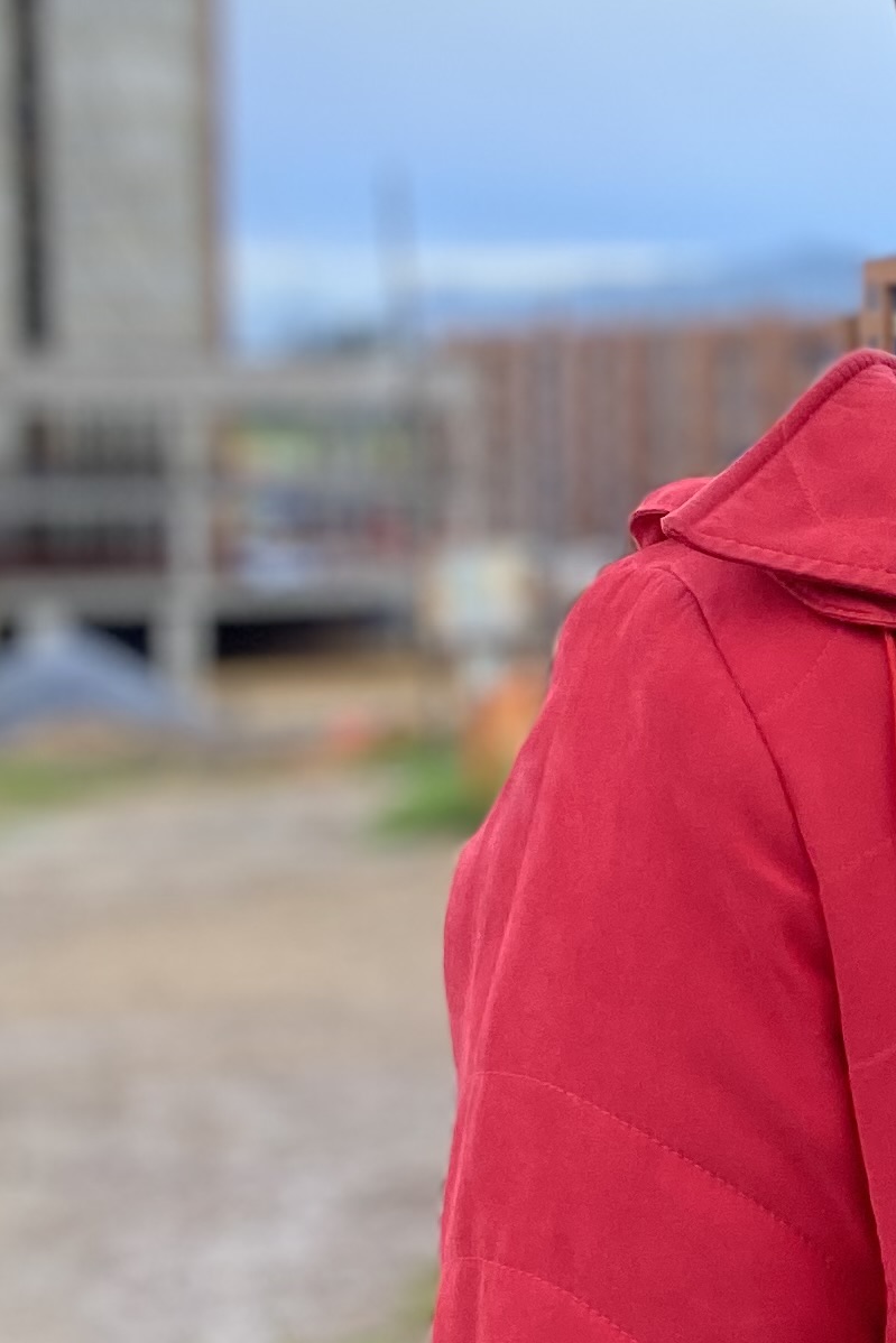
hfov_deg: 12.2
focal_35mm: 91
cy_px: 599
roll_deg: -0.8
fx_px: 3396
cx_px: 2099
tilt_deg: -3.5
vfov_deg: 22.4
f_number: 1.8
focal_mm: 4.25
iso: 32
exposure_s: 1/1043
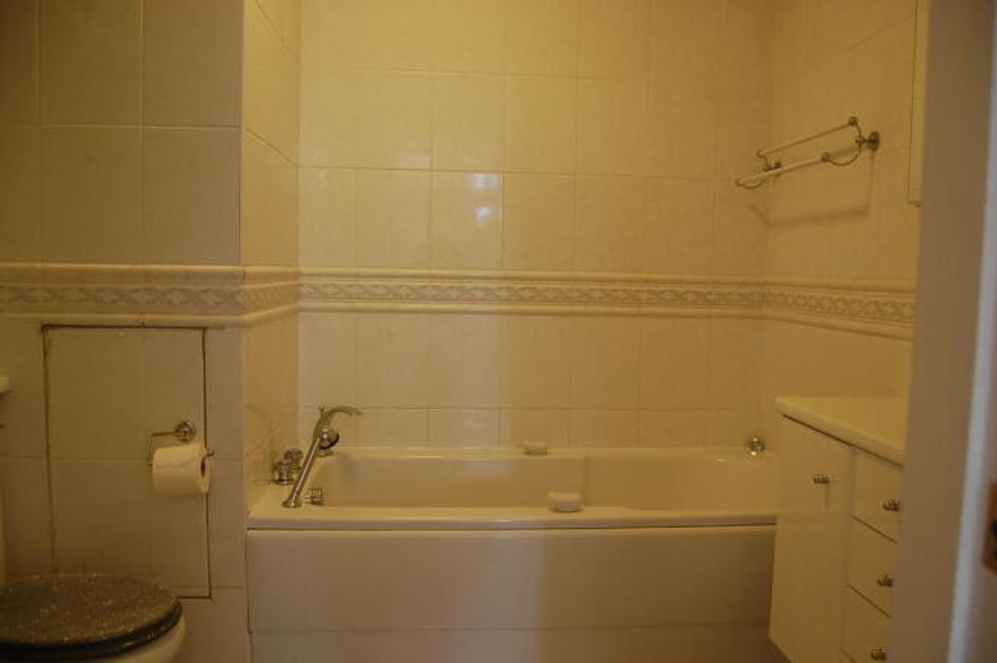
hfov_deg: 67.4
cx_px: 498
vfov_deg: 47.8
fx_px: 747
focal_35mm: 27
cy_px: 332
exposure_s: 1/50
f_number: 3.5
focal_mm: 18
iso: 400
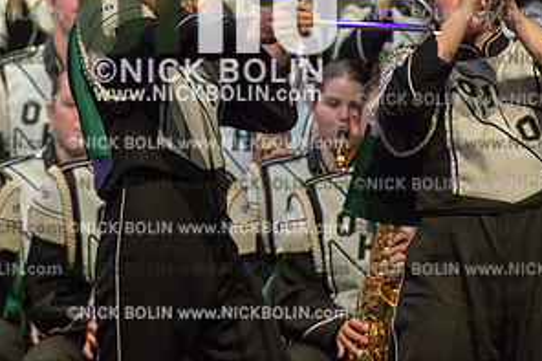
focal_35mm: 785
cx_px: 207
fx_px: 11812
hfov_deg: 2.6
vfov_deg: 1.7
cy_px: 15
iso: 8000
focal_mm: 400
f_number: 5.6
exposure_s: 1/320
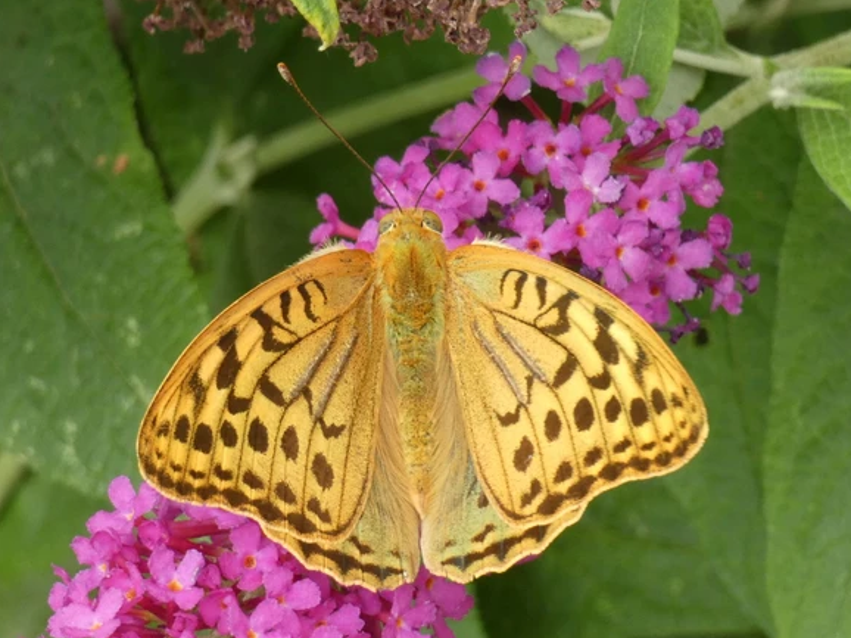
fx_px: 6807
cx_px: 409
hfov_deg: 7.2
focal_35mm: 277
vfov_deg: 5.4
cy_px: 349
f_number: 5.5
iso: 200
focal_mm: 44.8
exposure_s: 1/80
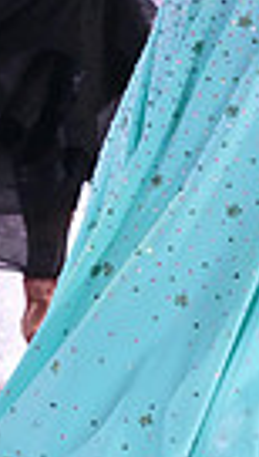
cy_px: -188
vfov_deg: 6.0
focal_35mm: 357
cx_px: 489
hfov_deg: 3.4
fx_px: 4337
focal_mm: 80
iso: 10000
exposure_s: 1/400
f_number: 7.1
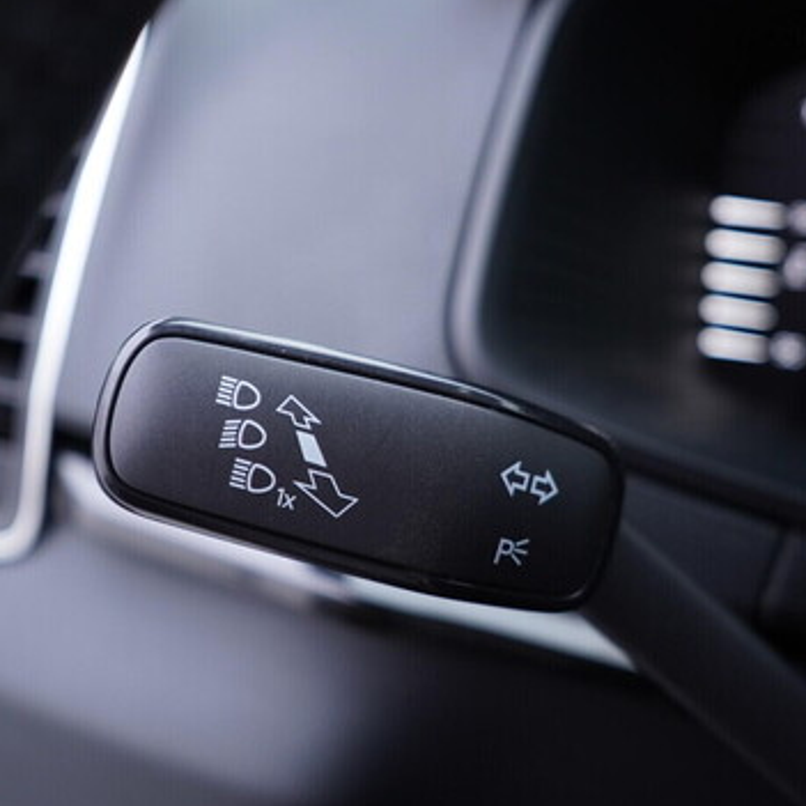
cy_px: 412
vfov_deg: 35.4
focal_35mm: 48
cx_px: 372
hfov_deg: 35.3
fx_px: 1264
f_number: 2.8
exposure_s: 1/40
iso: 250
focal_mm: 24
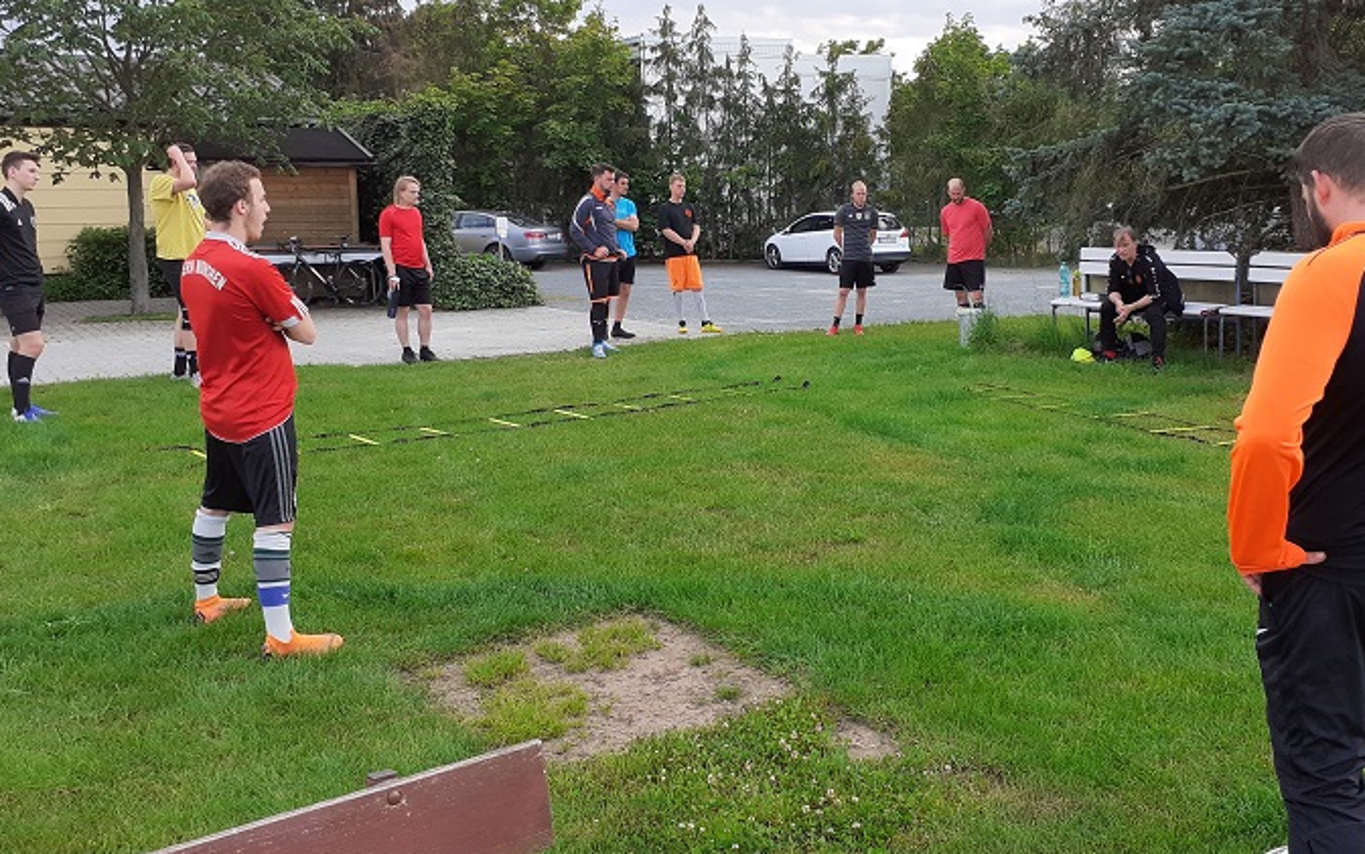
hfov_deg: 56.4
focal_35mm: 34
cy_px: 349
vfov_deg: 37.2
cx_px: 793
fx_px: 1265
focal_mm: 3.6
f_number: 1.9
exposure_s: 1/294
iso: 40
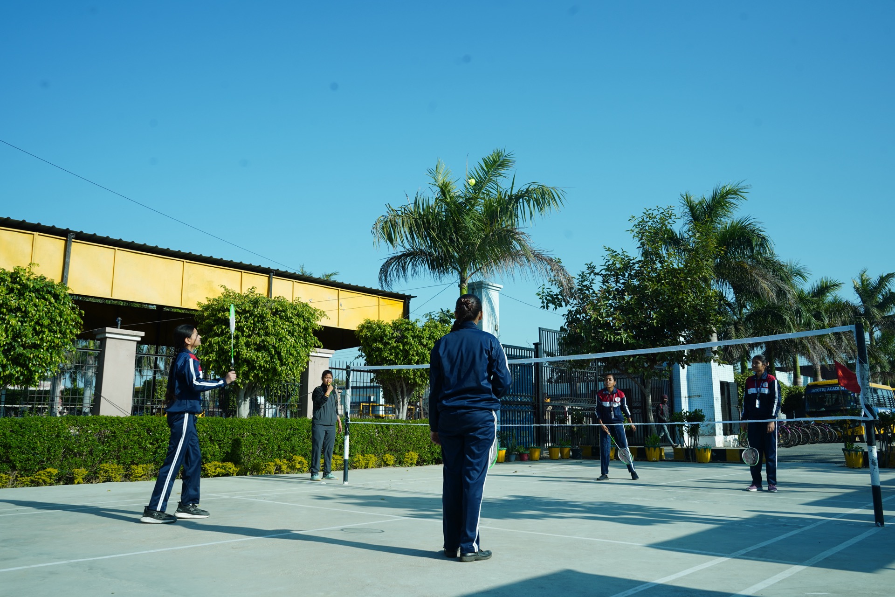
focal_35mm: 28
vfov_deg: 46.4
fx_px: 696
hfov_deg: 65.5
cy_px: 298
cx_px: 448
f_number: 9
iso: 100
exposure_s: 1/160
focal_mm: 28
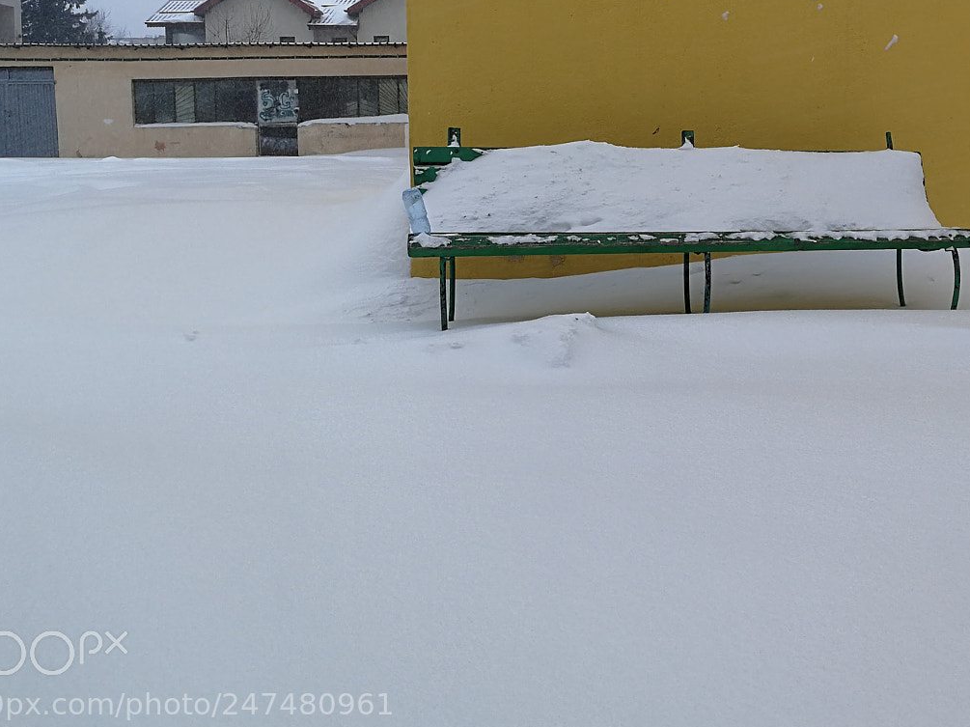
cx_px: 660
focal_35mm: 43
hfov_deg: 43.2
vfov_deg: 33.1
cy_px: 201
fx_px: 1205
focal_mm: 3.95
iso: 50
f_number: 2.2
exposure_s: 1/50
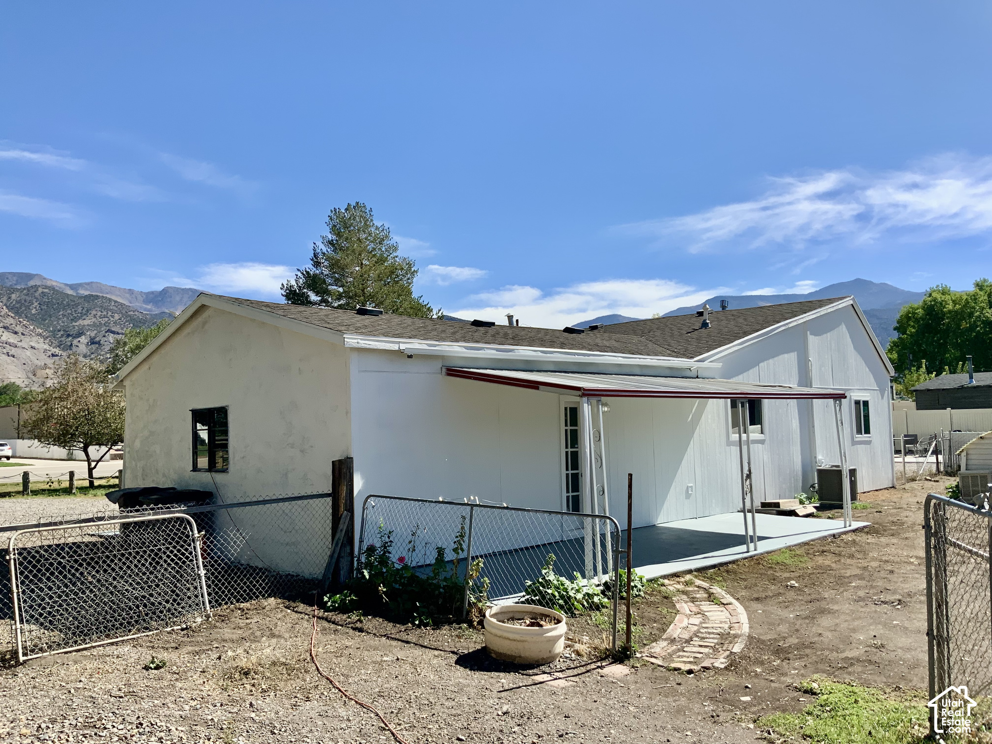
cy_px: 372
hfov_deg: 61.7
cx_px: 496
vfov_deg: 48.2
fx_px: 831
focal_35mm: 29
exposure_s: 1/2320
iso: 16
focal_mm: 3
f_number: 1.8
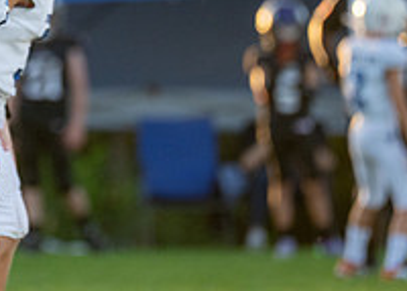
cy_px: 41
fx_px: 8950
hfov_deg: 2.6
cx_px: -28
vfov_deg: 1.9
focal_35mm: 774
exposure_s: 1/1600
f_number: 2.8
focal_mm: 200
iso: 640
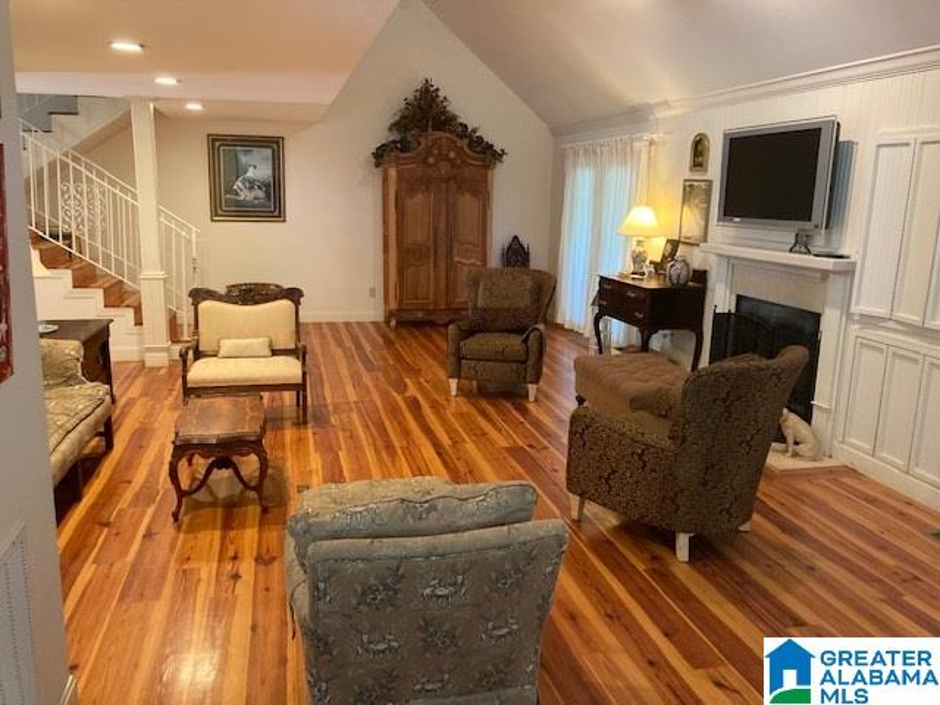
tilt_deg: -10.3
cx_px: 470
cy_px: 352
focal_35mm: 28
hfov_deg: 63.4
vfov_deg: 49.7
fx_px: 760
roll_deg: -2.4
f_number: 1.8
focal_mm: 3.99
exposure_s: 1/40
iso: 250
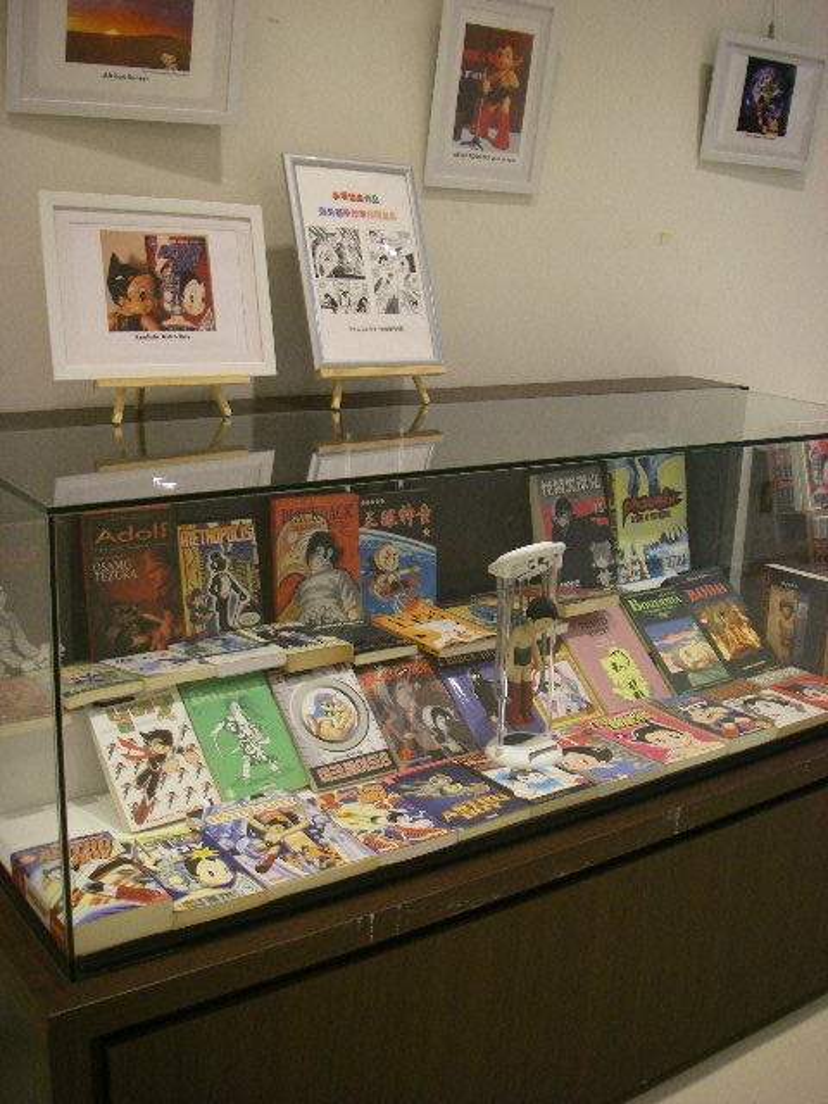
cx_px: 414
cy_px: 552
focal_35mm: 38
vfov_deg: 49.0
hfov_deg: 37.7
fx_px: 1212
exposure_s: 1/50
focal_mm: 6.3
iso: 200
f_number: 3.3
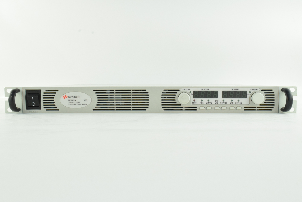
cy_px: 101
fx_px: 377
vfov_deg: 29.9
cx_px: 151
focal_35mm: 45
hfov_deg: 43.6
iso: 1600
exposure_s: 1/30
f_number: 22
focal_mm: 30
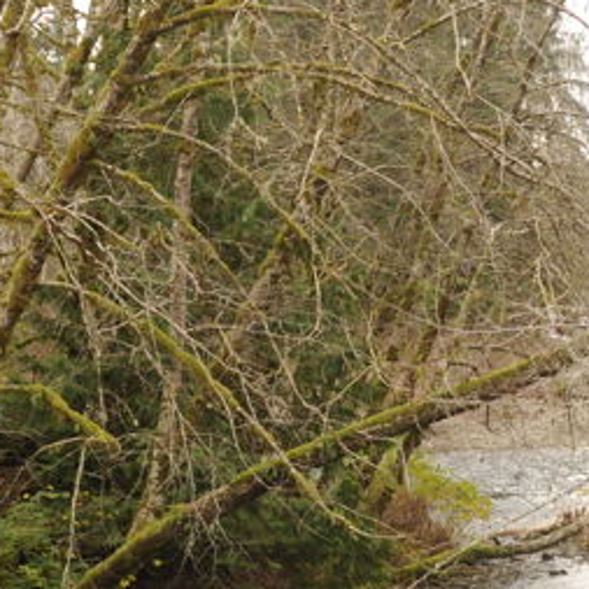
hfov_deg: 18.5
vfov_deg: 18.5
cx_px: 305
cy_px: 356
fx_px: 1810
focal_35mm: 94
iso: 200
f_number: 4
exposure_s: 1/125
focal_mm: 35
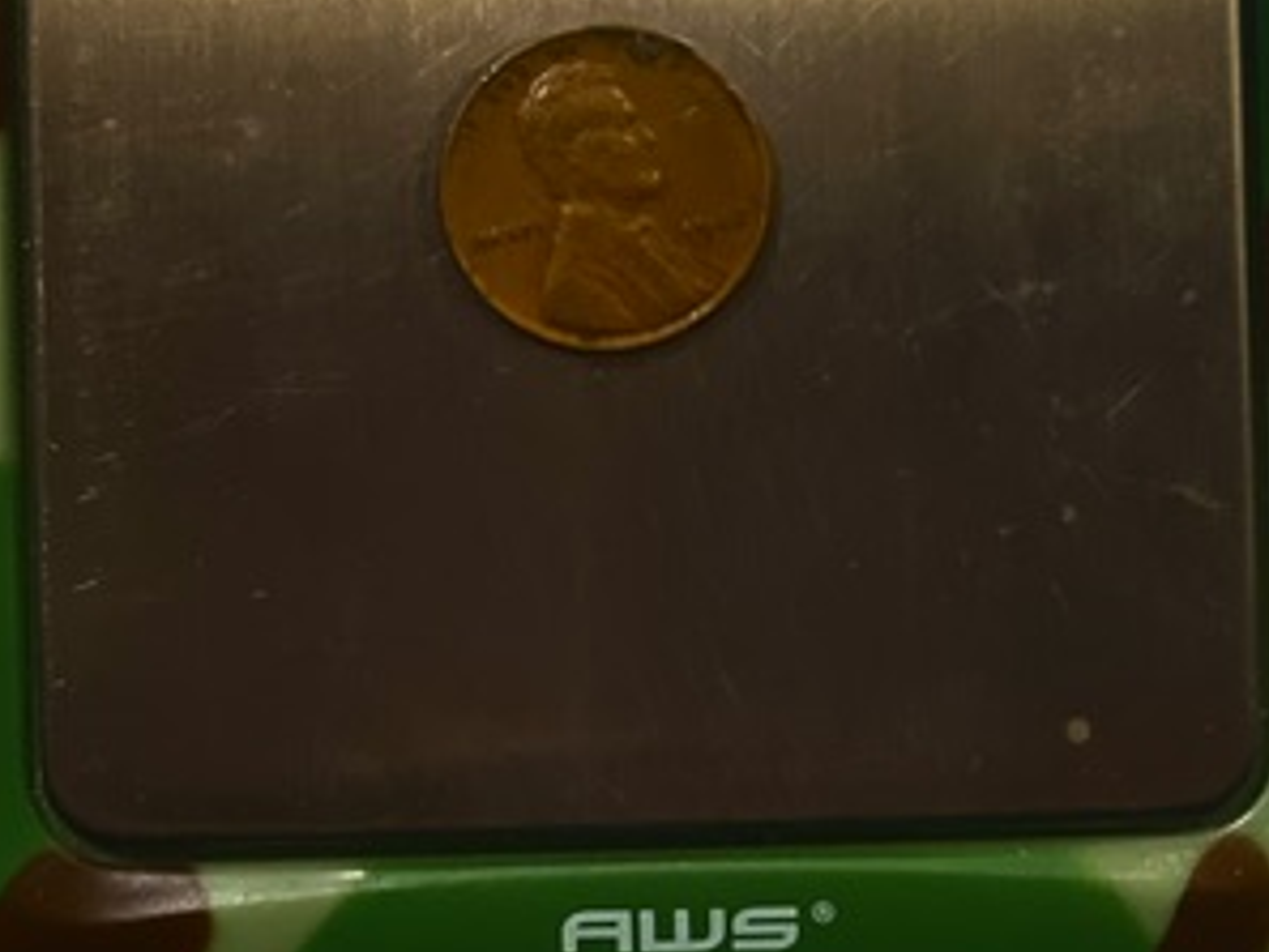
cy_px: 192
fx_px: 4108
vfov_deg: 13.2
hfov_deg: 17.5
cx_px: 863
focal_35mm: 112
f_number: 2
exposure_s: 1/30
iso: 400
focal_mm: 6
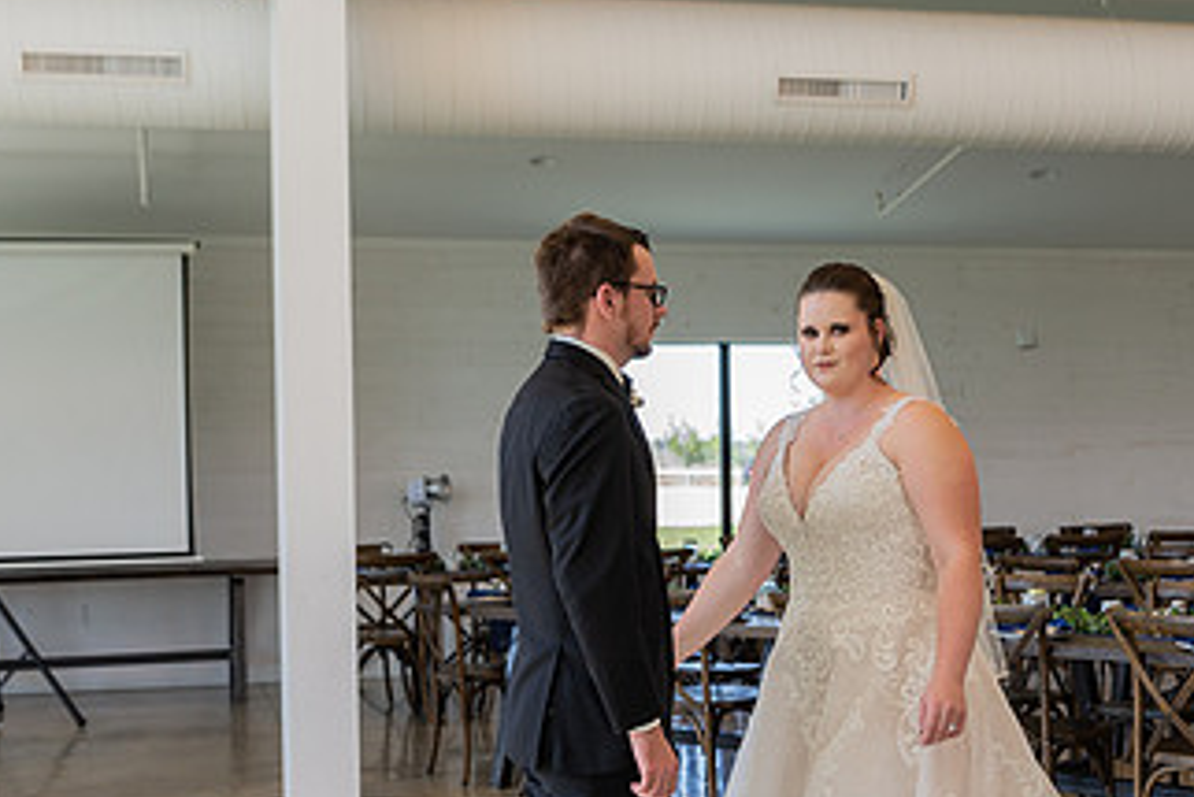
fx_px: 2157
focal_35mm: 65
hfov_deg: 30.5
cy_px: 488
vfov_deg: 20.9
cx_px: 865
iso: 320
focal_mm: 32
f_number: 3.2
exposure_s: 1/160
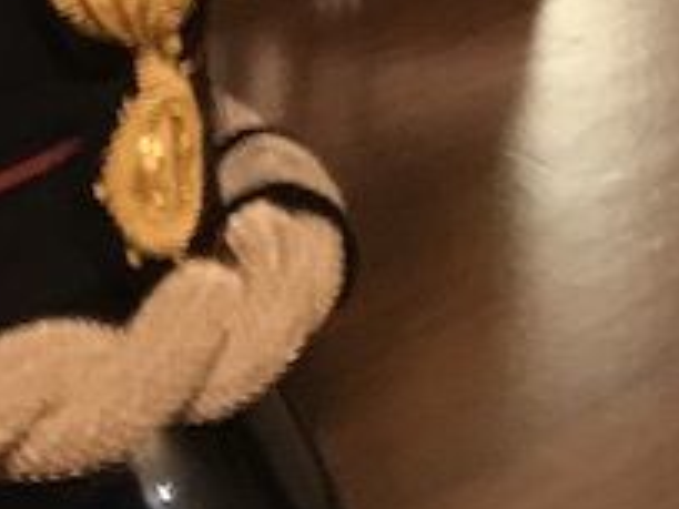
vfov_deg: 7.7
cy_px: -855
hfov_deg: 11.0
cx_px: -113
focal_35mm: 176
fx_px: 3452
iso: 40
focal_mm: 3.99
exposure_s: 1/17
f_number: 1.8
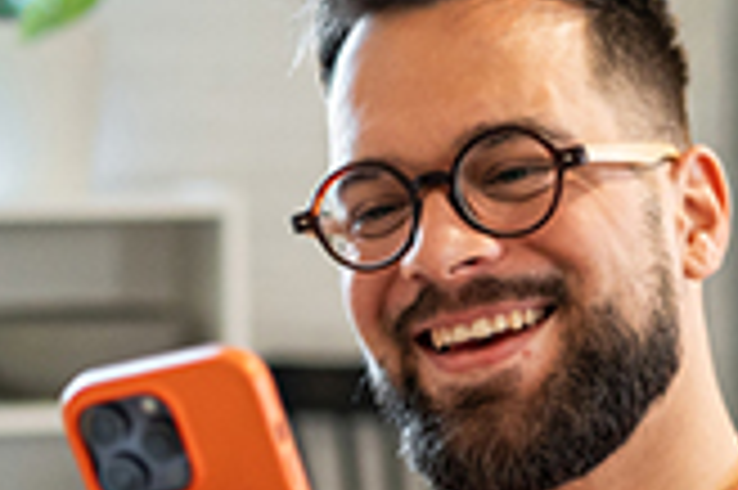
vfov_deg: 10.6
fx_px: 2621
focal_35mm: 128
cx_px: 558
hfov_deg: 15.9
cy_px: 423
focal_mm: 35
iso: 1250
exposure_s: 1/500
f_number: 1.8
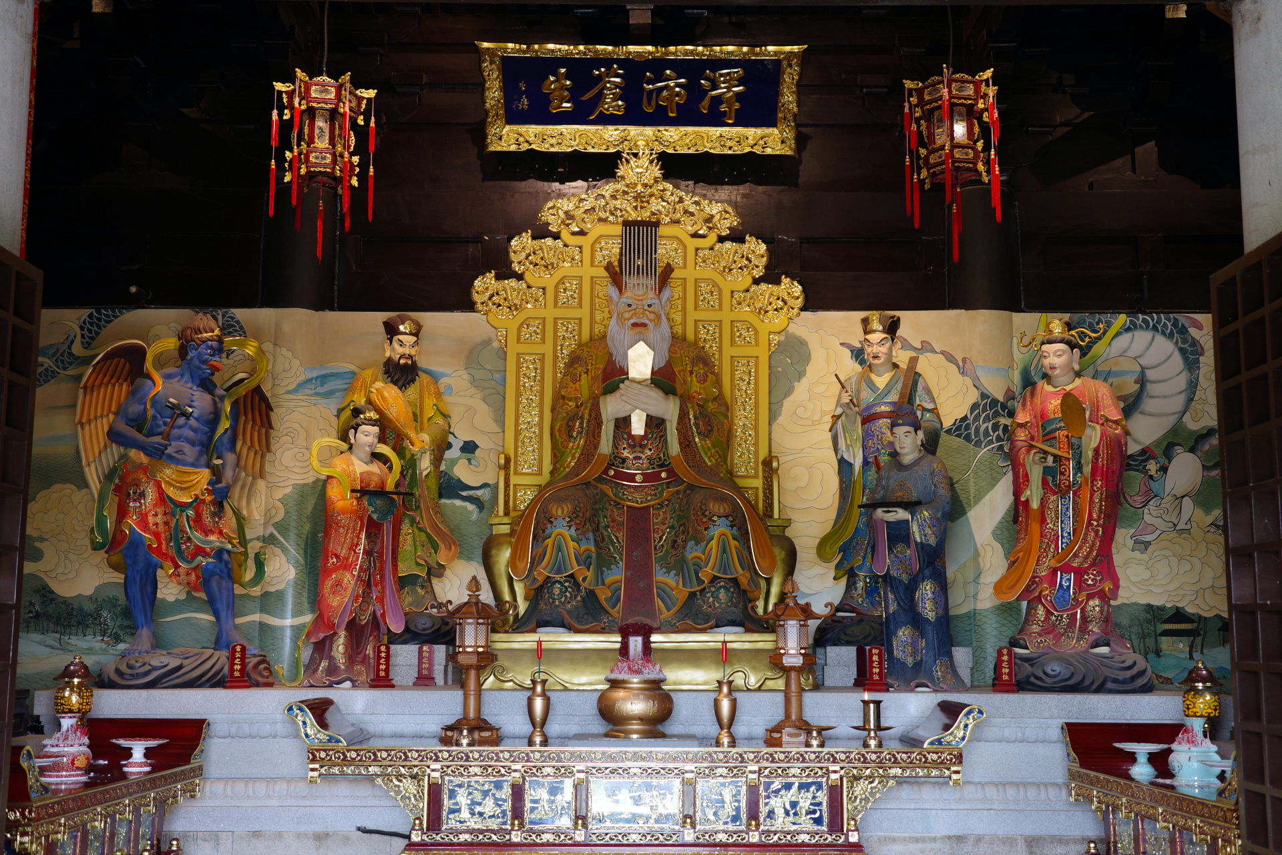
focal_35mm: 40
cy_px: 428
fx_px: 1424
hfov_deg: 48.5
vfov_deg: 33.4
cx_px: 641
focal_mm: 26
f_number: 2.8
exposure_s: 1/40
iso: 400
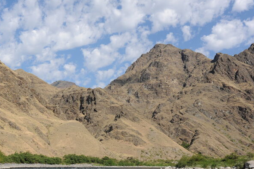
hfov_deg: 41.5
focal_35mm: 47
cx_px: 89
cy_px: 108
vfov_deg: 28.5
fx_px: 331
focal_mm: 35
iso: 200
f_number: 9
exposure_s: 1/500
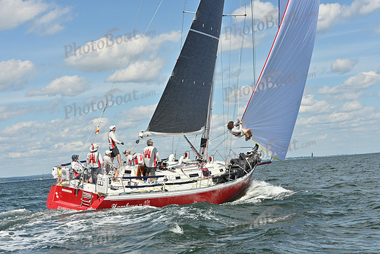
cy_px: 127
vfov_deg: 19.5
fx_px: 739
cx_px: 190
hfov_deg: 28.8
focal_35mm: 70
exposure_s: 1/1000
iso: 250
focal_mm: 70
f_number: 9
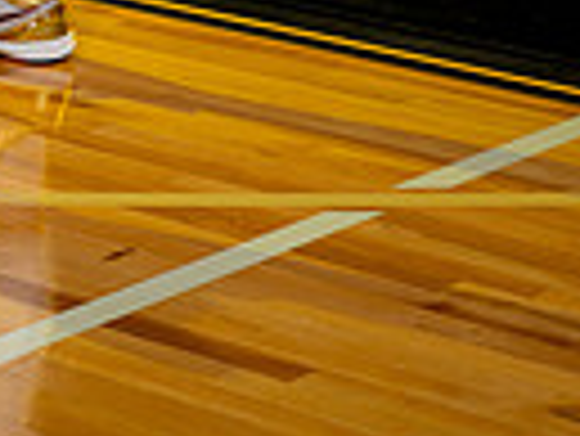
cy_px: -548
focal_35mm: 184
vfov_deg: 7.6
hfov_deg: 10.7
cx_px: 144
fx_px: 3086
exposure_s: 1/125
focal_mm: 55
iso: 100
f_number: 8
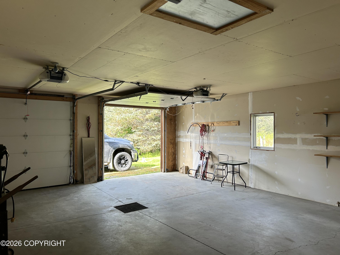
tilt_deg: +2.6
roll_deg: +0.6
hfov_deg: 67.3
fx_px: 255
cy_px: 128
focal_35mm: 26
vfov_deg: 53.1
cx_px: 170
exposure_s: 1/121
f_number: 1.5
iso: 50
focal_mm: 5.7
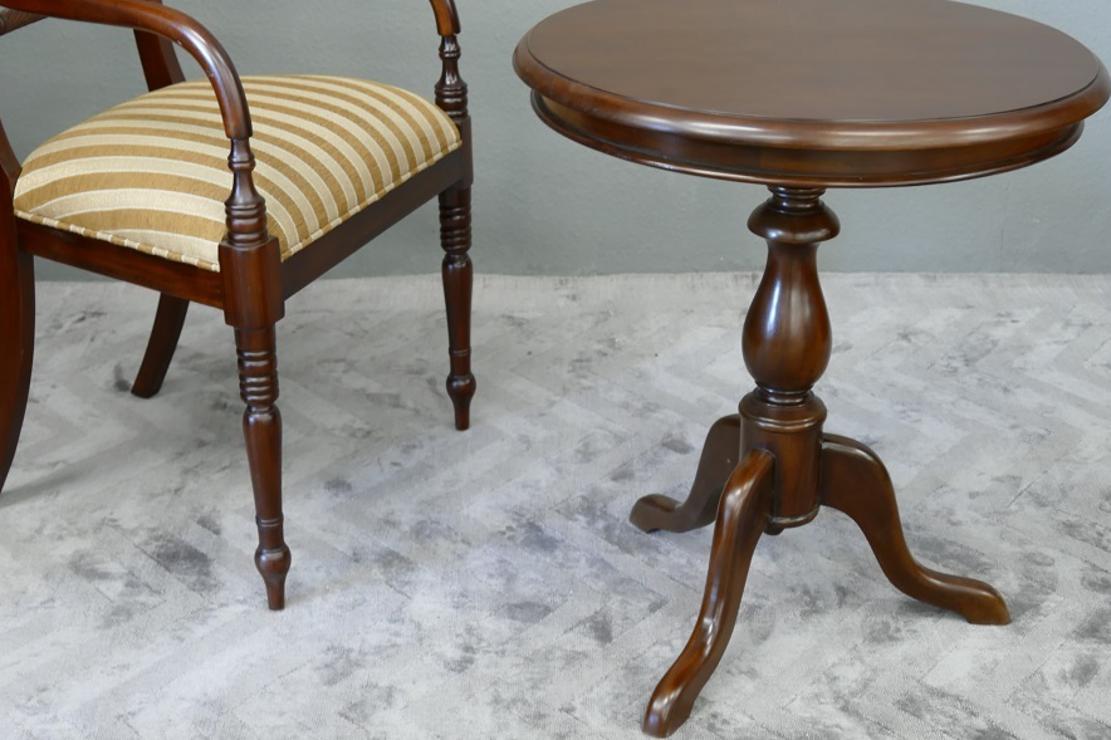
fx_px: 1759
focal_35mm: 57
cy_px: 246
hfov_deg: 35.1
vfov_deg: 23.7
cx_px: 543
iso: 125
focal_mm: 15.26
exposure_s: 1/4
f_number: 3.2
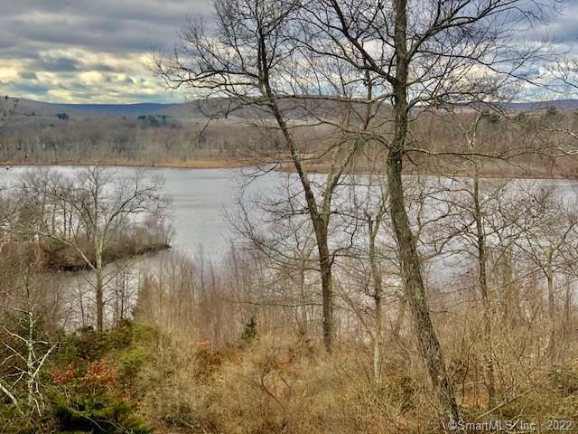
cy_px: 217
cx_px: 289
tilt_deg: -7.4
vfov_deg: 25.7
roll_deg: +0.1
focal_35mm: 57
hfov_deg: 33.8
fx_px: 952
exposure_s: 1/187
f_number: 2.8
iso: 20
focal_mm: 6.6
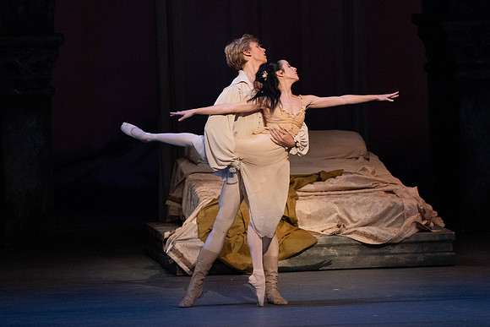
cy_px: 141
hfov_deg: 5.1
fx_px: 5529
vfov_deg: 3.4
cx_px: 250
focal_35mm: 406
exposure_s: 1/320
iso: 6400
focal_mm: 300
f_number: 6.3
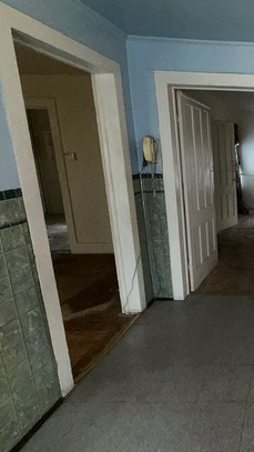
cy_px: 209
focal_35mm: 24
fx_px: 287
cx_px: 298
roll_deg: +0.6
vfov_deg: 76.2
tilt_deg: -11.7
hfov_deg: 37.3
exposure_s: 1/60
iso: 100
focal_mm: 2.22
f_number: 2.2
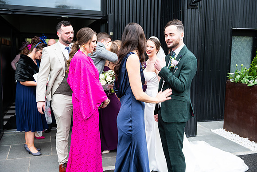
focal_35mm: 38
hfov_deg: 50.7
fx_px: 271
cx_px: 128
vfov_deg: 35.1
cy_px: 86
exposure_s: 1/200
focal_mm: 38
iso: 125
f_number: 3.5
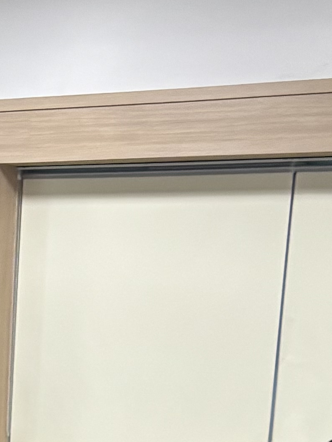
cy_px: 967
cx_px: -20
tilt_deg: -16.8
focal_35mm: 141
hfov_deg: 10.4
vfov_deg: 12.0
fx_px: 1803
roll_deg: -5.8
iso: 125
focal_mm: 5.96
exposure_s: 1/60
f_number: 1.6
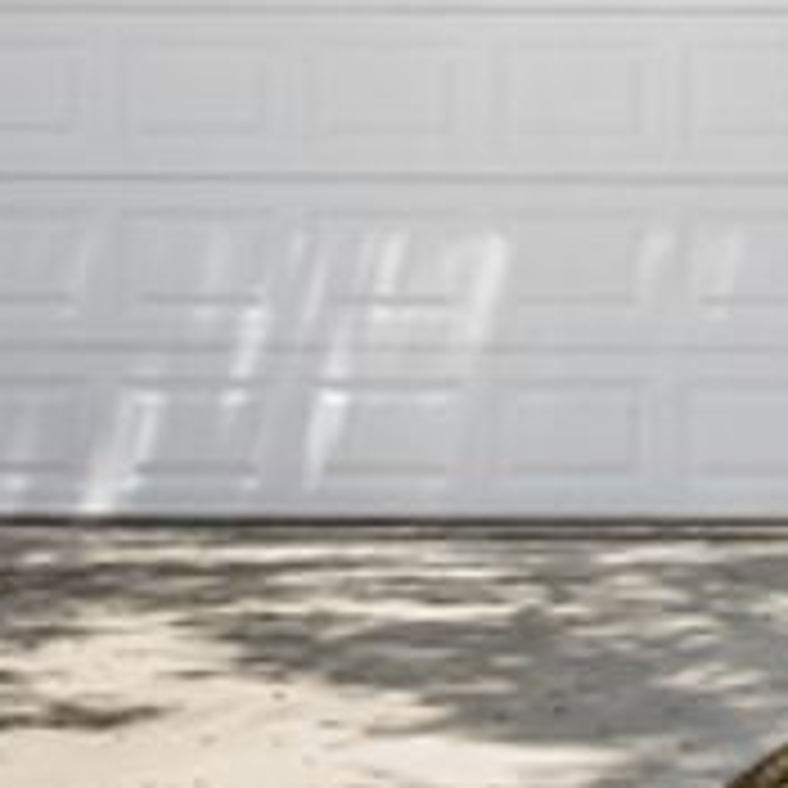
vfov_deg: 13.8
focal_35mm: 126
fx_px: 3257
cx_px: 1310
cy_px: 268
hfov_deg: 12.8
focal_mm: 17
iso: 125
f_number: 5.3
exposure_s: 1/400
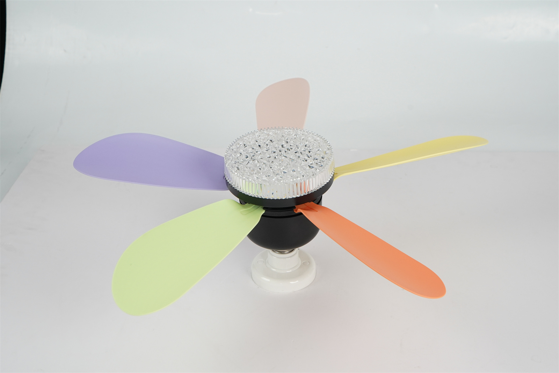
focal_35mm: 63
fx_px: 978
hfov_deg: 31.9
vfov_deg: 21.6
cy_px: 186
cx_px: 280
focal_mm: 63
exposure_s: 1/60
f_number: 8
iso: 2000
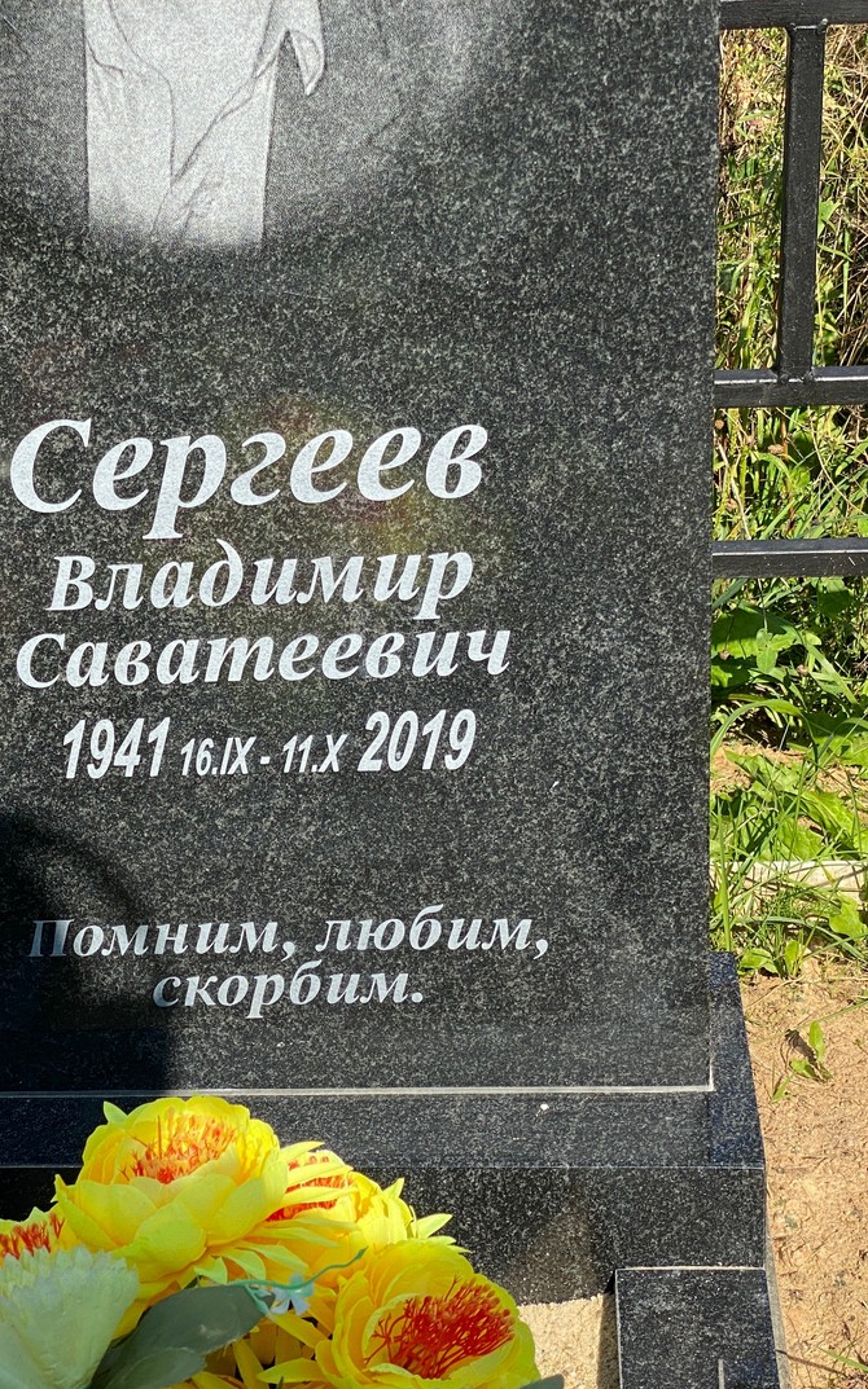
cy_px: 695
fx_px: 2803
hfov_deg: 17.4
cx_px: 135
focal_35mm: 74
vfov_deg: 27.9
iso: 20
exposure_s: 1/940
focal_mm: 6
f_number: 2
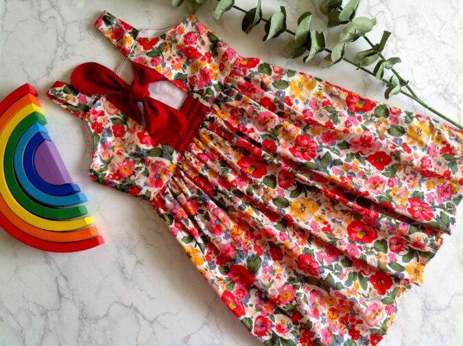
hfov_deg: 52.7
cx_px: 232
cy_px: 173
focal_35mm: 35
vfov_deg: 40.6
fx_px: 467
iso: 80
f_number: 2.4
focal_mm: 4.28
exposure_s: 1/120
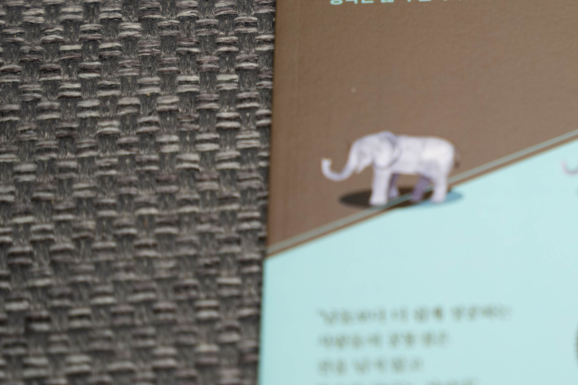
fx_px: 2141
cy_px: 100
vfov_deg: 10.3
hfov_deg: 15.2
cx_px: 553
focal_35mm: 133
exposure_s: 1/60
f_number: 2.8
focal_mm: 59.6
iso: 320
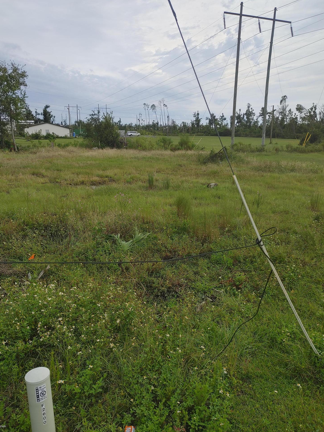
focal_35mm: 27
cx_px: 156
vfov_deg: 65.3
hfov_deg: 51.3
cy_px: 216
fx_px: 337
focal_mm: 5.58
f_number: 1.8
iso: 50
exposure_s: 1/581
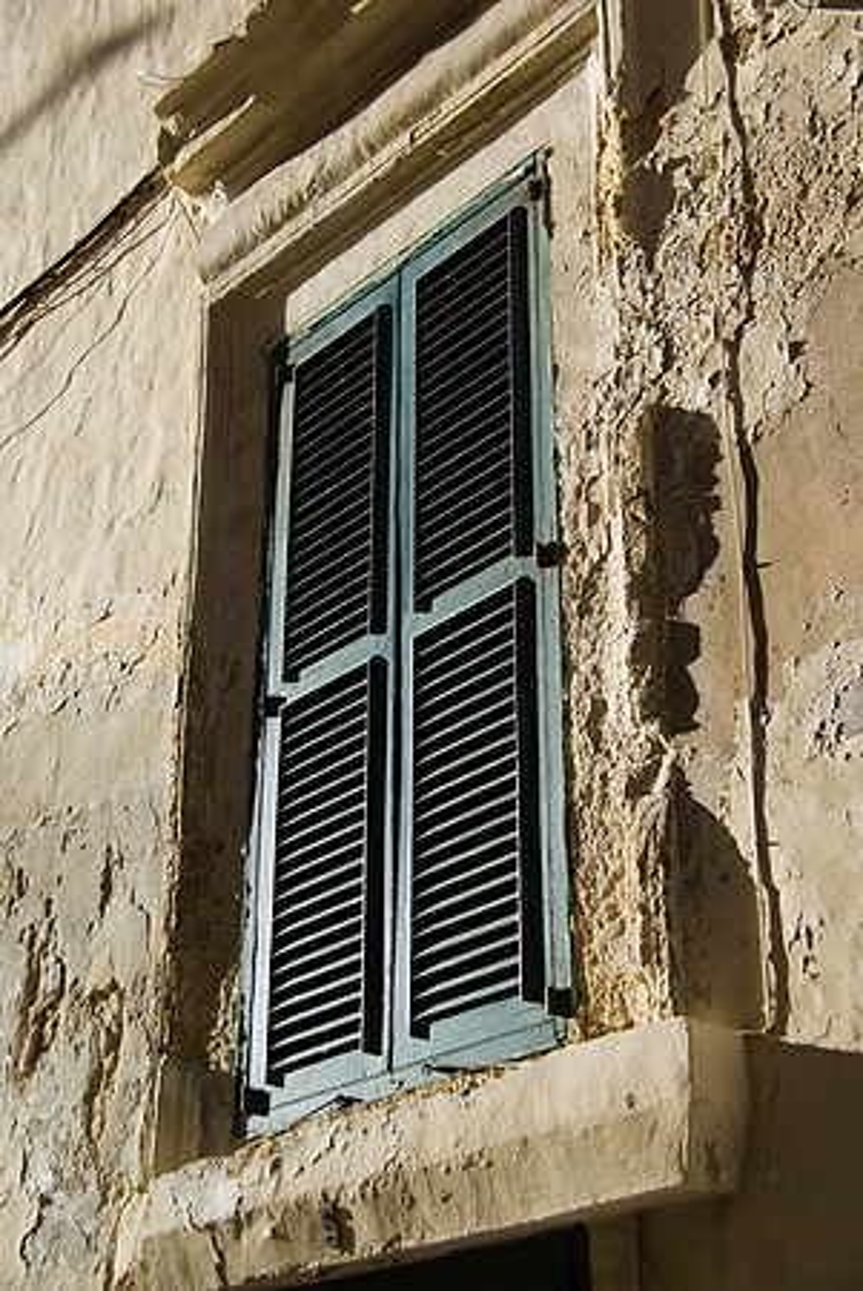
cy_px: 646
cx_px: 432
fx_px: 2085
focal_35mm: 58
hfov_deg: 23.4
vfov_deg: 34.4
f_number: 6.7
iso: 140
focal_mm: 38.75
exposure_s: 1/90
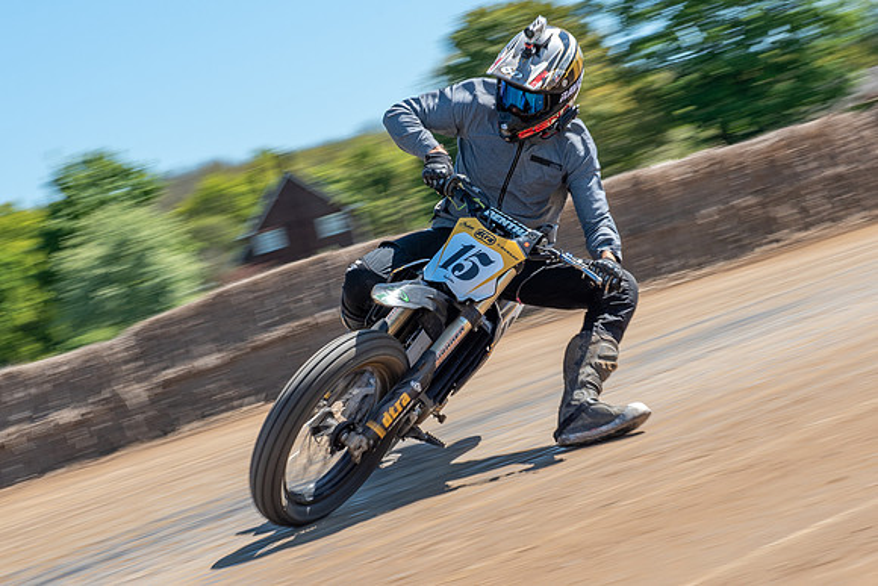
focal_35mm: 115
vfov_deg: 11.9
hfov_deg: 17.8
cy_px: 342
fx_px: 2807
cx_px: 477
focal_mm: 70
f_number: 8
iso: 100
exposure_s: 1/200
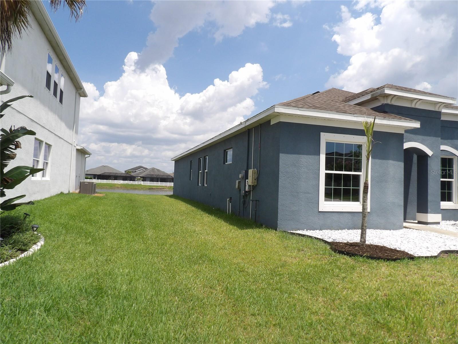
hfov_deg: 71.6
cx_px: 229
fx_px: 318
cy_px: 172
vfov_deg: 56.8
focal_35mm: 24
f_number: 4.6
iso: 100
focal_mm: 4.3
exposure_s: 1/676
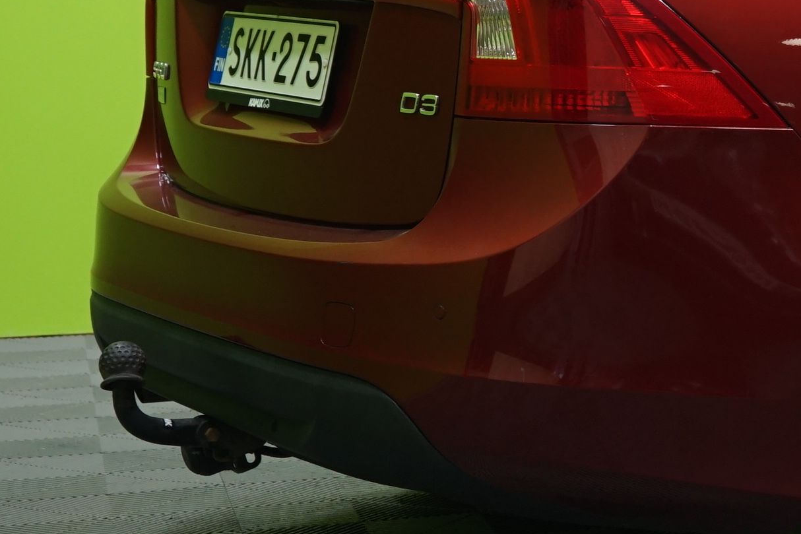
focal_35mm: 107
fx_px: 2380
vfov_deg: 12.7
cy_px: 39
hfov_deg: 17.4
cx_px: 1161
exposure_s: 1/20
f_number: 5.6
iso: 800
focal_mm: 33
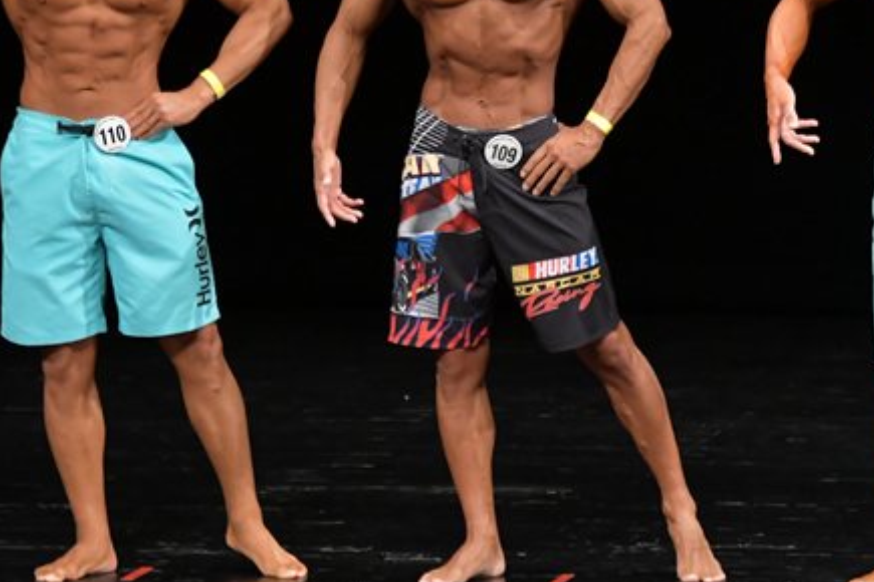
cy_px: 167
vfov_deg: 2.9
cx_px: 680
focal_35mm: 481
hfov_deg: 4.3
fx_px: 11677
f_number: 5.6
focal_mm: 180
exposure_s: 1/400
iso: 3200
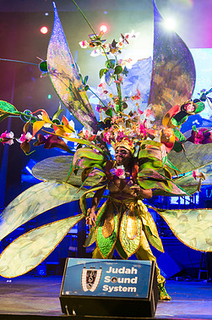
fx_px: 1054
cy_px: 171
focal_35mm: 119
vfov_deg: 17.2
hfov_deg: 11.5
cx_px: 112
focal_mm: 100
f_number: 5.6
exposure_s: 1/320
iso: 2500
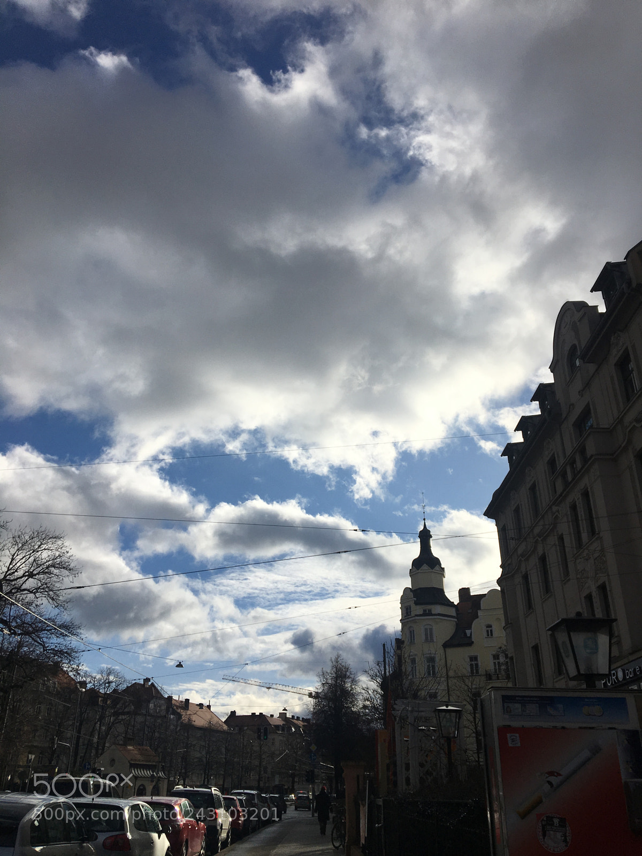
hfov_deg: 48.2
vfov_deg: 61.7
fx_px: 717
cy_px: 428
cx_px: 321
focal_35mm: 29
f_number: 2.2
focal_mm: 4.15
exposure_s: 1/5128
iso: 25
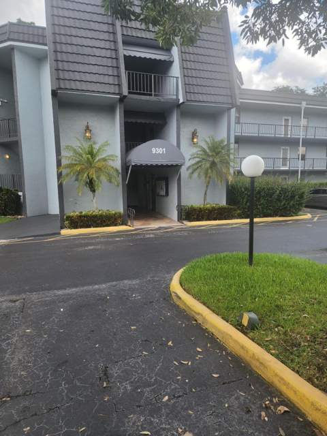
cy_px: 218
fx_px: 290
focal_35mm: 23
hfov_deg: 58.9
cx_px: 164
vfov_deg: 73.9
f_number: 1.8
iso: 12
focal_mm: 6.4
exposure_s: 1/145
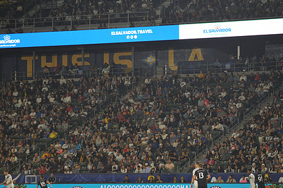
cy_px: 108
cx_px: 138
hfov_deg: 10.2
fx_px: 1587
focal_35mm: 202
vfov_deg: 6.8
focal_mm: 150
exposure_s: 1/1000
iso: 1250
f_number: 2.8
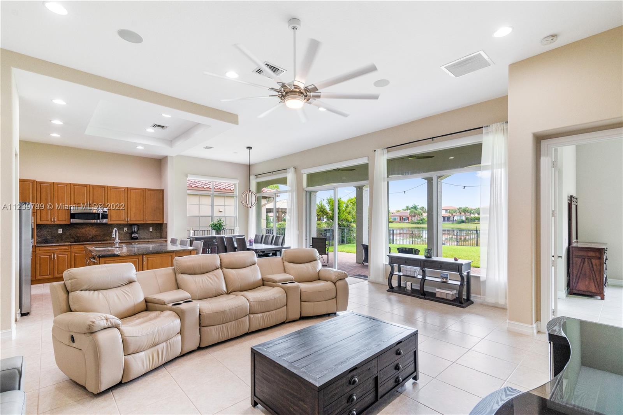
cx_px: 312
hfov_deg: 96.7
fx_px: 277
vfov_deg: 73.8
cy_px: 208
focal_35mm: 16
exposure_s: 1/60
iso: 500
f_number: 7.1
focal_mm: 16
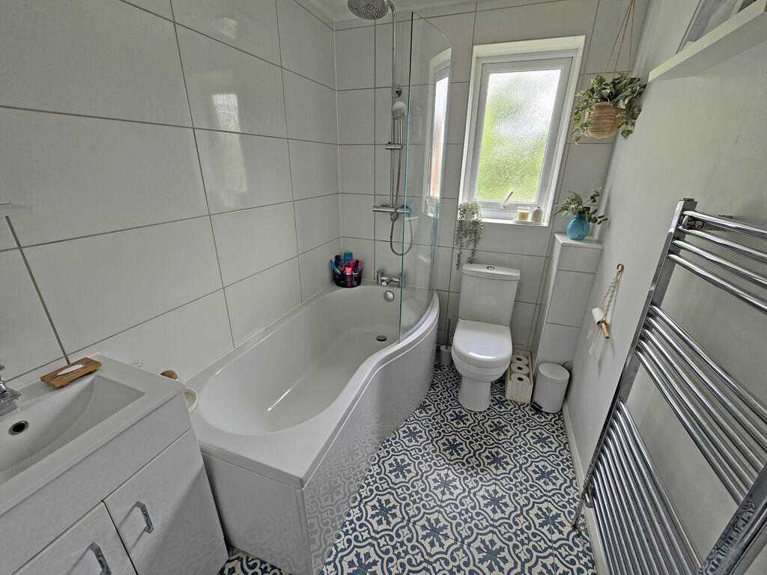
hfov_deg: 106.2
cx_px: 384
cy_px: 288
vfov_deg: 89.9
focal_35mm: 13
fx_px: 288
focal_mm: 2.2
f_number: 2.2
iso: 50
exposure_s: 1/50
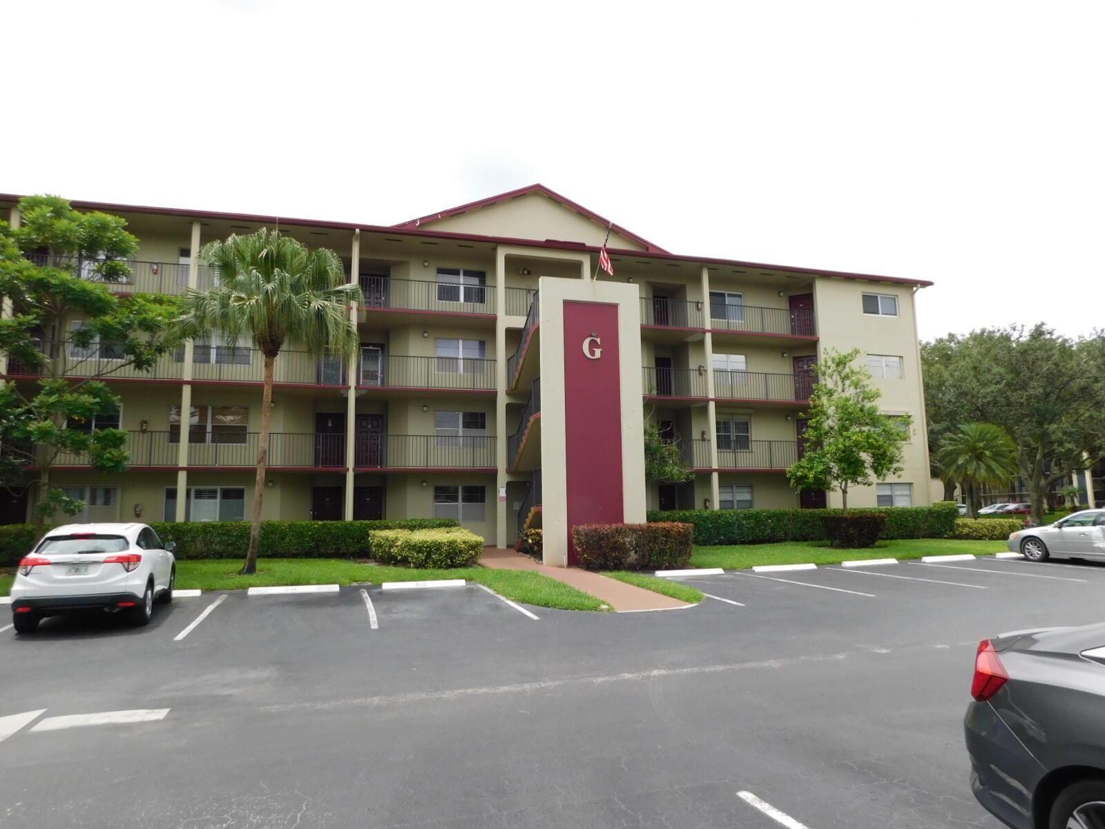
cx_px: 552
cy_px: 414
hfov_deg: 73.9
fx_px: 734
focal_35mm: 23
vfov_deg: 58.9
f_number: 3
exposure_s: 1/1000
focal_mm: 4
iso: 125
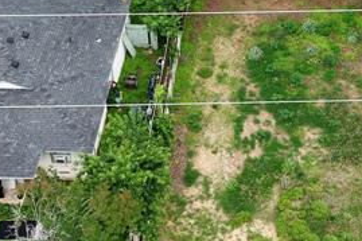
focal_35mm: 95
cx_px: 310
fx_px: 955
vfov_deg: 14.0
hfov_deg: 21.1
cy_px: -38
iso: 140
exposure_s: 1/640
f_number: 1.8
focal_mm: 8.67
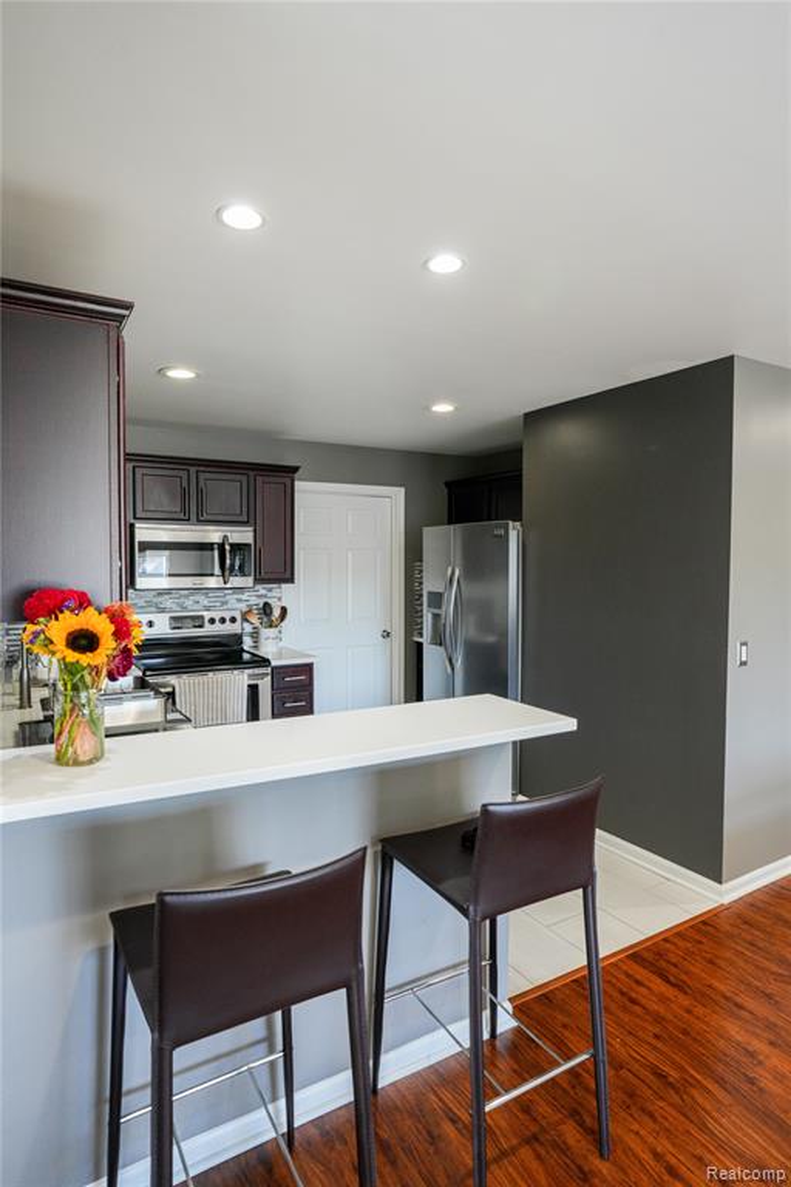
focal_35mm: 20
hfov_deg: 61.9
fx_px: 659
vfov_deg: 84.0
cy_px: 594
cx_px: 396
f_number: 5.6
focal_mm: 20
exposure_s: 1/50
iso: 1250
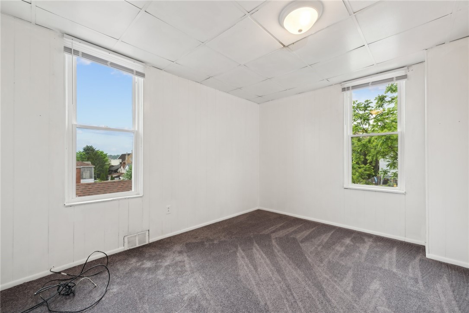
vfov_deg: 81.2
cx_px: 234
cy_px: 156
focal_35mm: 14
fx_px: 182
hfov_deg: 104.2
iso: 50
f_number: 11
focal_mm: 14
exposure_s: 1/2.5
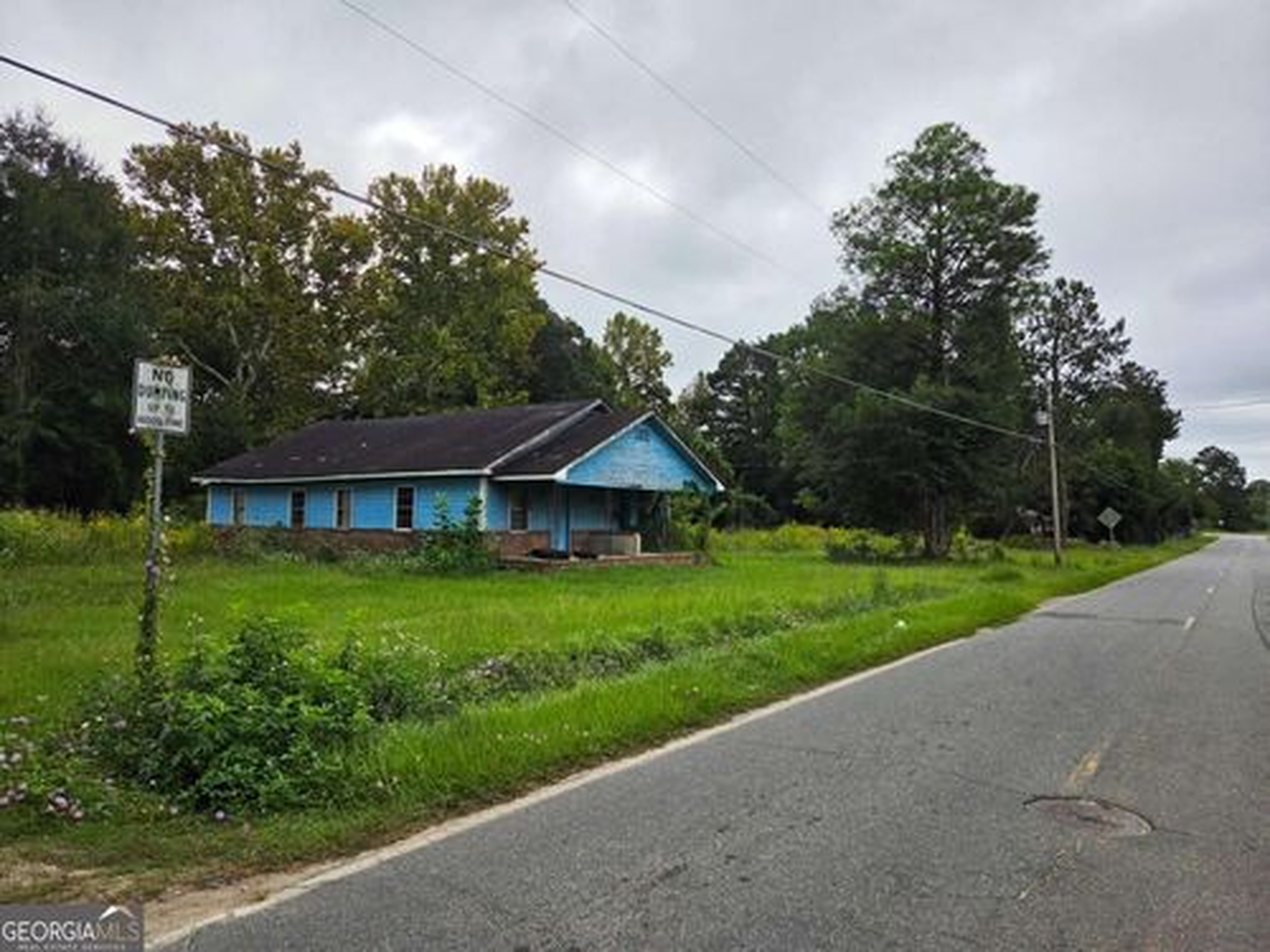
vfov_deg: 58.9
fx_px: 844
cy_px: 476
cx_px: 635
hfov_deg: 73.9
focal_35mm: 23
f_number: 1.8
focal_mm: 5.4
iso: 64
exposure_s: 1/7887
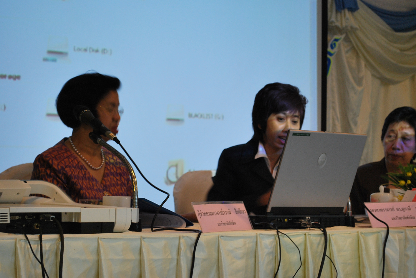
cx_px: 209
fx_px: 965
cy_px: 139
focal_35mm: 84
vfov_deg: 16.4
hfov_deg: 24.3
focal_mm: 55
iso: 400
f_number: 5.6
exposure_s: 1/10
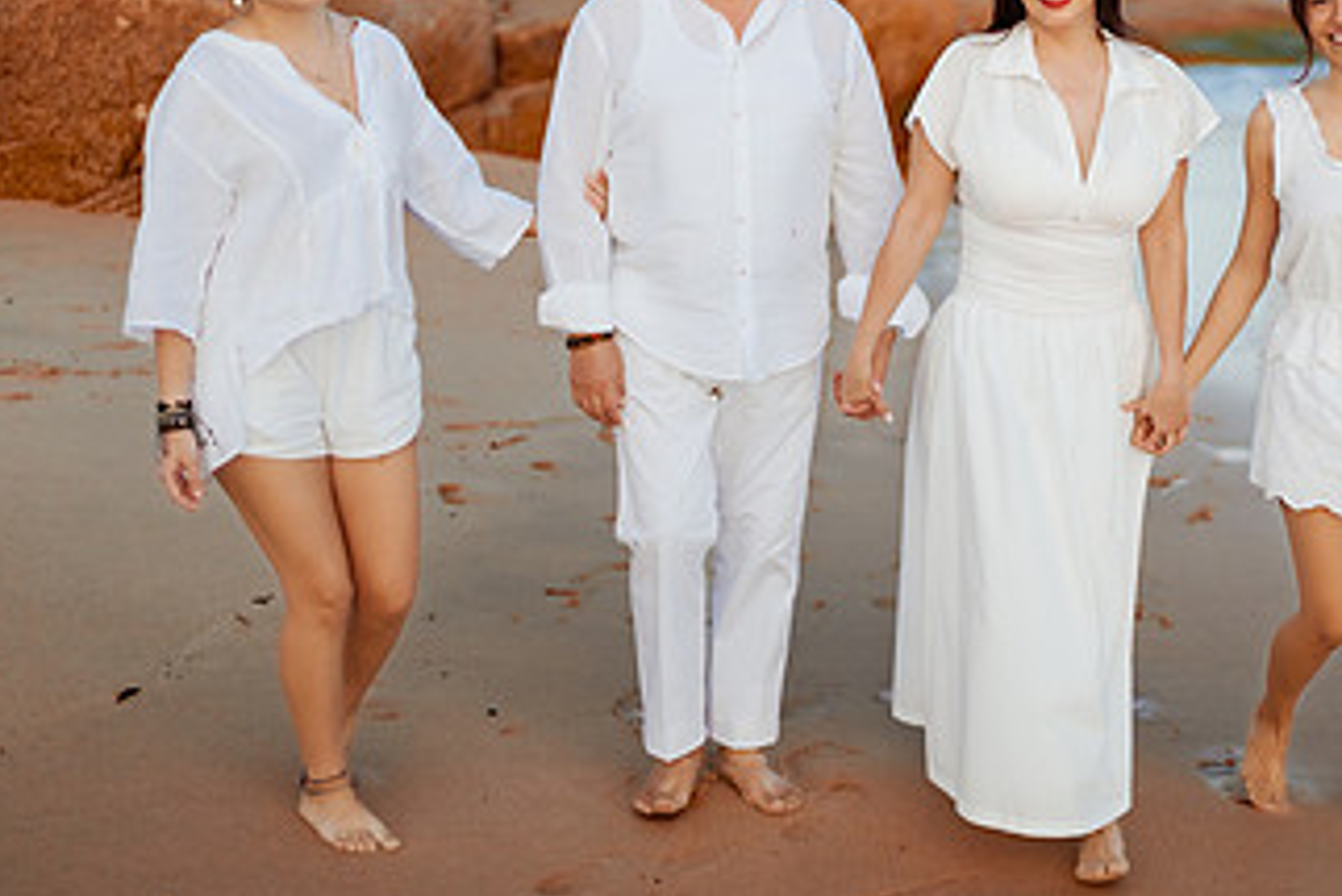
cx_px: 988
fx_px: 2349
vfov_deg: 21.5
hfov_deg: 31.4
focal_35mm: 63
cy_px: 252
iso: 320
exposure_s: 1/8000
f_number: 1.4
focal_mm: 35
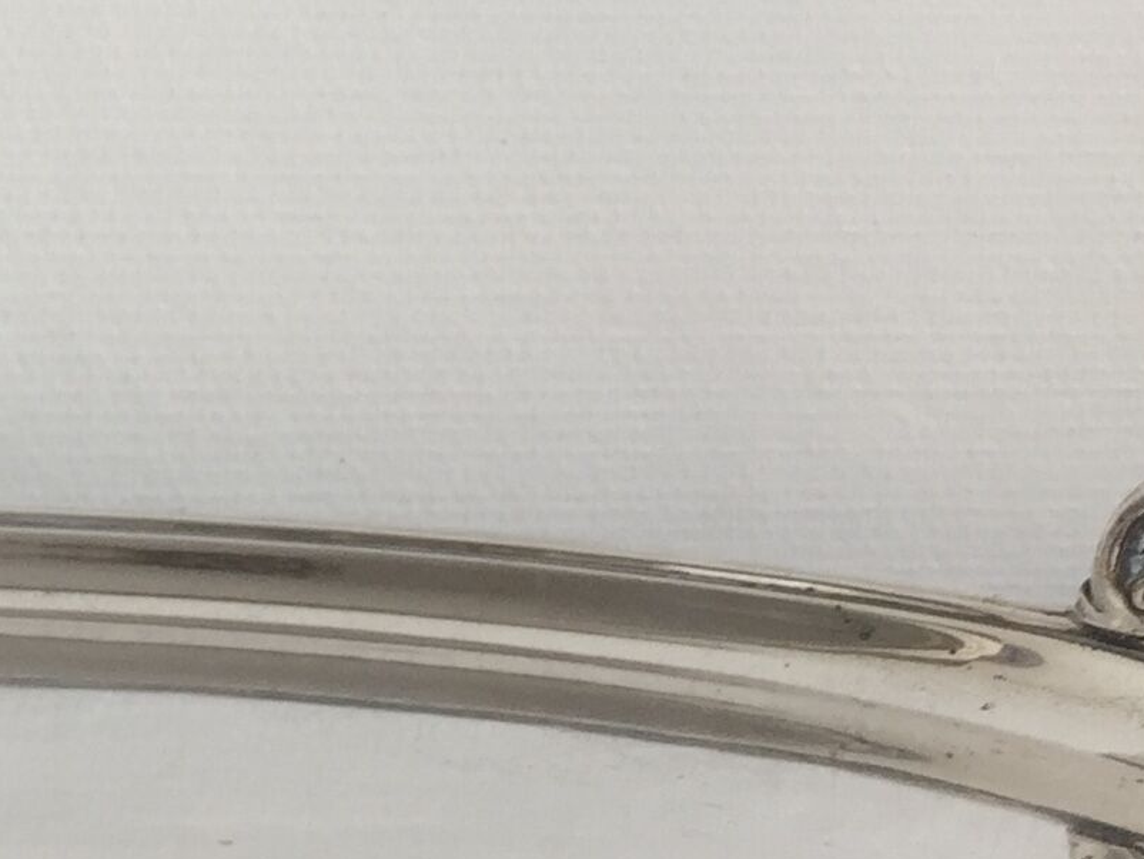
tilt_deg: -6.0
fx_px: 3901
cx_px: -459
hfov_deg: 15.6
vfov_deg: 12.6
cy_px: 354
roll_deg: +0.4
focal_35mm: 118
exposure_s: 1/50
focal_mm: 4.15
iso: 40
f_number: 2.2
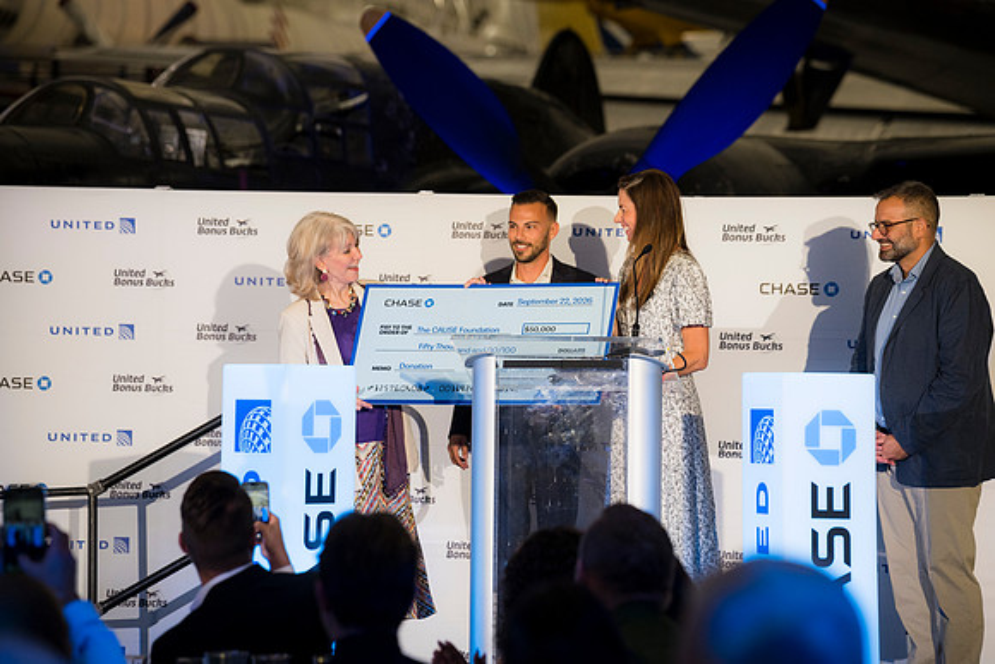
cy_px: 332
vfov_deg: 9.2
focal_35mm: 150
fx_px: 4147
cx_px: 498
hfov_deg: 13.7
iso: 900
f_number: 4
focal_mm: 150
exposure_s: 1/80
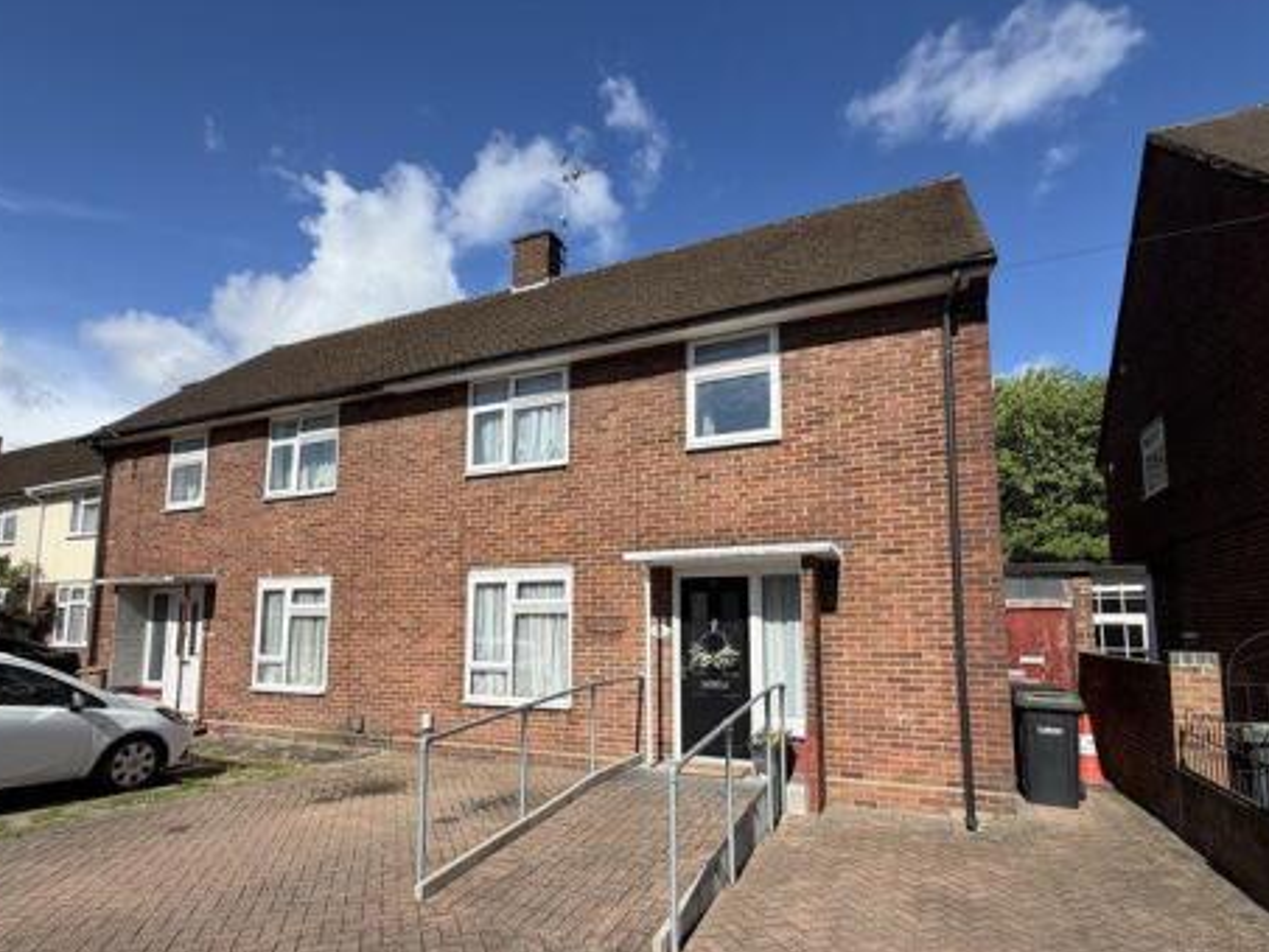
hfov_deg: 87.7
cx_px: 640
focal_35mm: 18
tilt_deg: +6.2
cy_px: 559
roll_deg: +0.9
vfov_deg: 71.1
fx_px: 660
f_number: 2.2
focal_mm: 2.22
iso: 20
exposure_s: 1/901
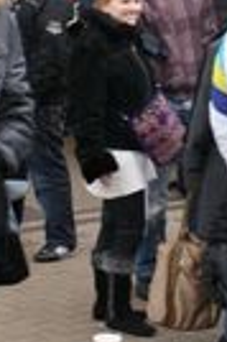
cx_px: 89
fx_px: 1290
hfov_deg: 10.1
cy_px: 61
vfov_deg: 15.0
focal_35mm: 136
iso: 400
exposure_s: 1/30
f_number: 3.5
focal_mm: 18
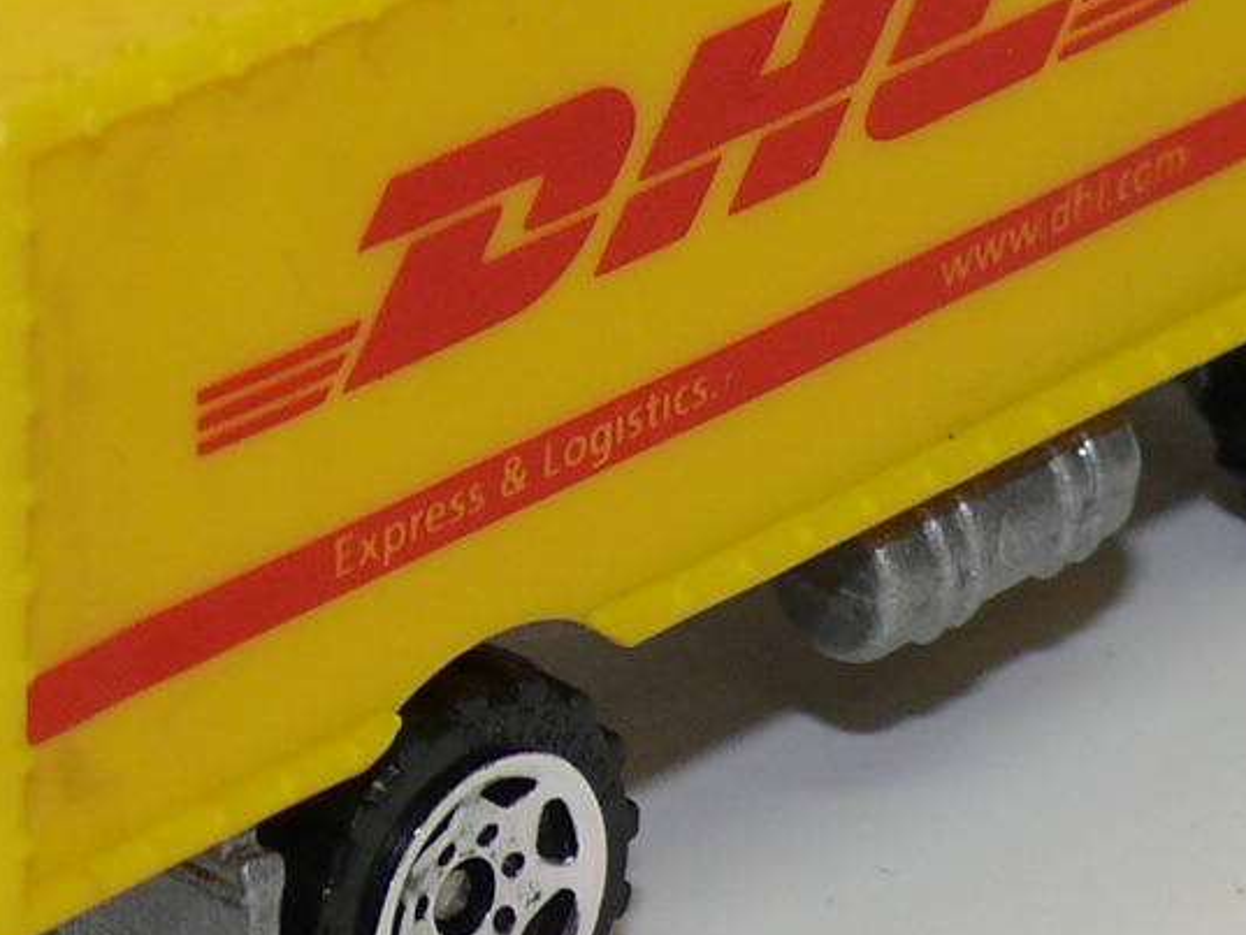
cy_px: 123
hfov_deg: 7.1
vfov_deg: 5.4
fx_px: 9973
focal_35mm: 277
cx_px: 504
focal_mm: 12.8
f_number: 4
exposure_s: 1/30
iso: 100
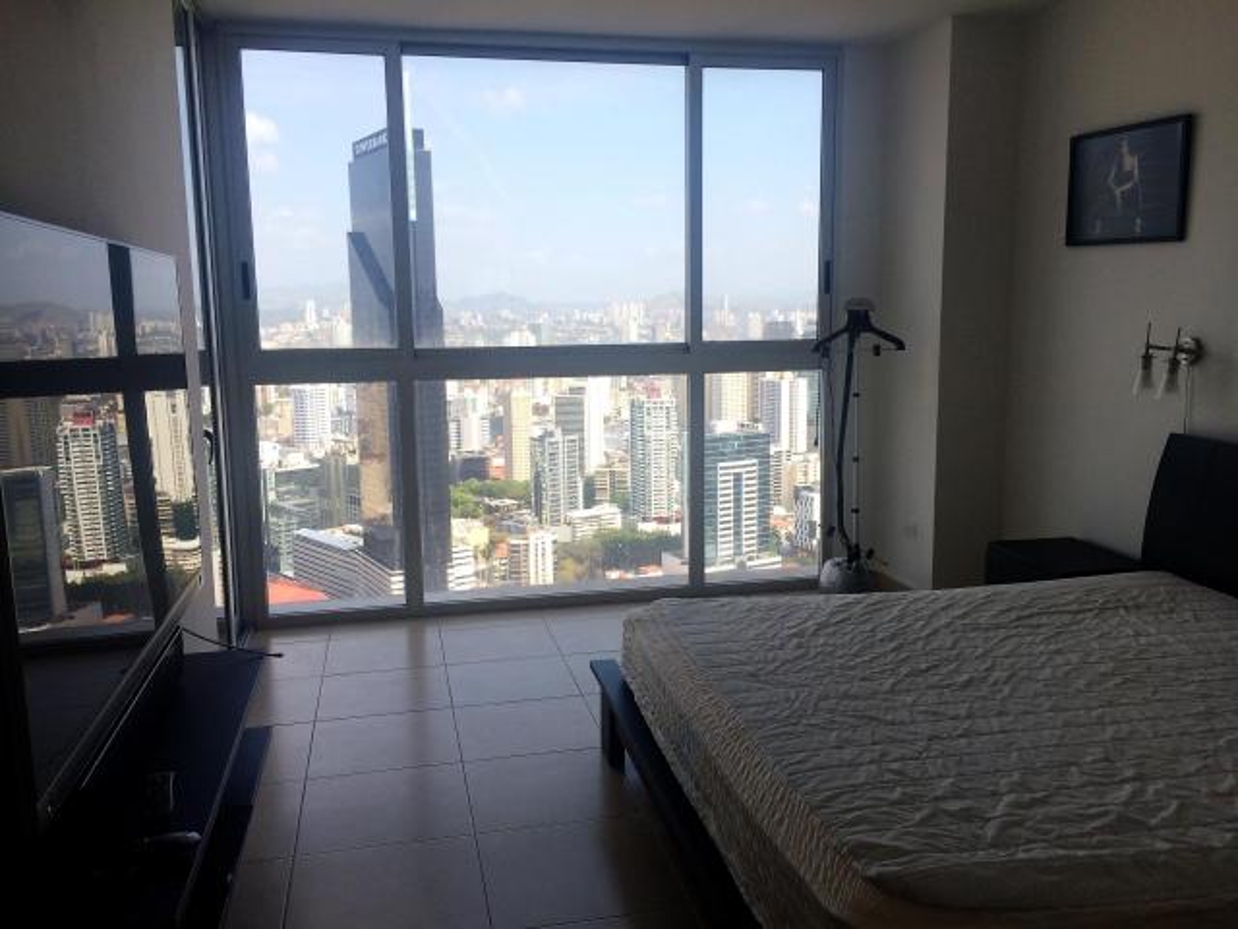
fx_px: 1037
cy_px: 464
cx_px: 619
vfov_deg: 48.2
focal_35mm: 29
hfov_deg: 61.7
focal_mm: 4.15
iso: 32
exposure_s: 1/562
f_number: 2.2
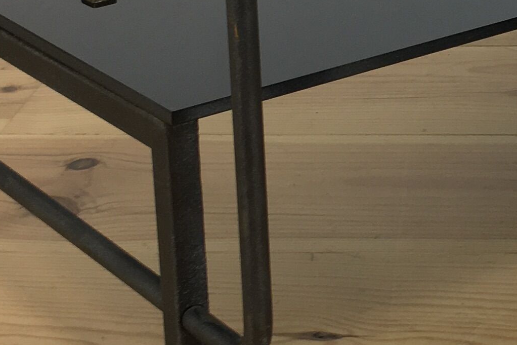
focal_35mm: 119
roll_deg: +1.5
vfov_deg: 11.5
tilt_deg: -20.5
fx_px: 1709
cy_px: 63
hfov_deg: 16.9
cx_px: 489
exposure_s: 1/33
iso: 40
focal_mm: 4.15
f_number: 2.2
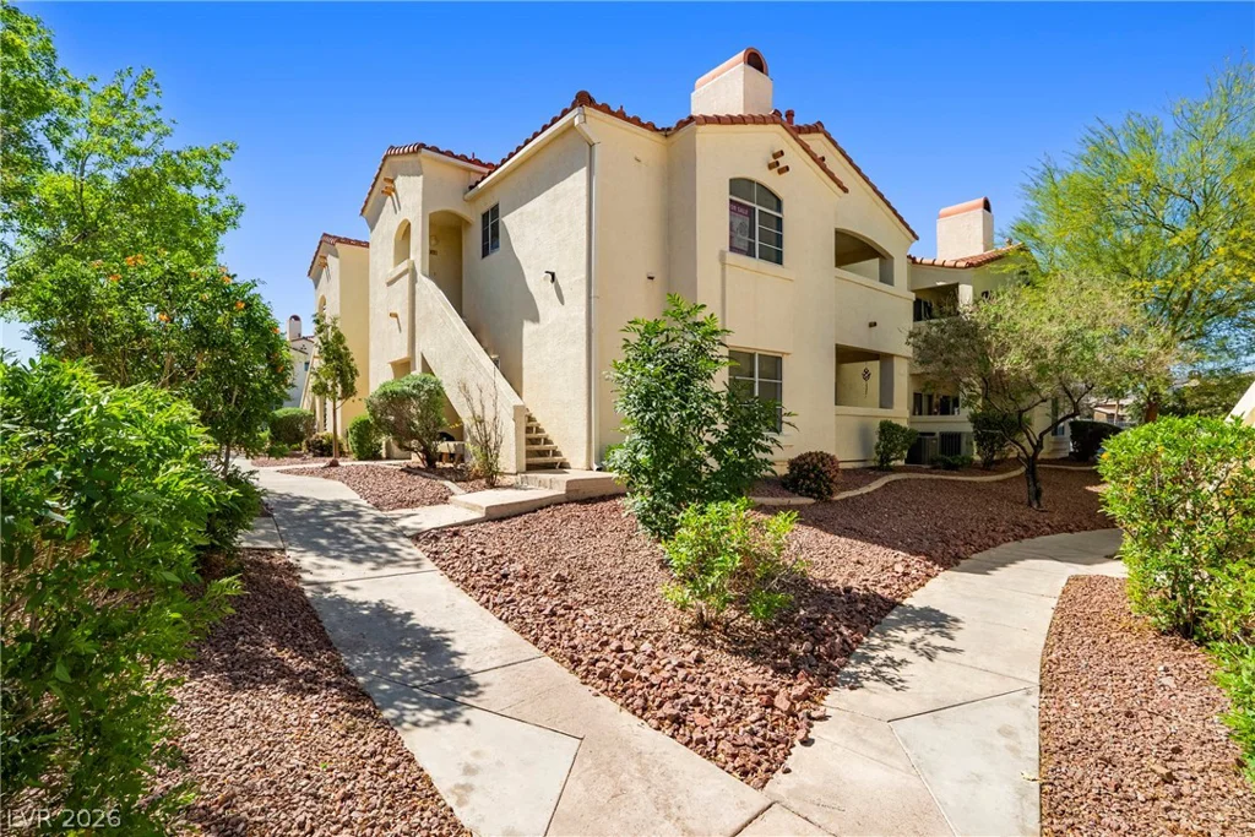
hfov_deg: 96.7
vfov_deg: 73.8
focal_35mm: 16
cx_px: 628
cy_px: 418
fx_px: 558
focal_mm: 16
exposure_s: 1/1000
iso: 800
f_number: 9
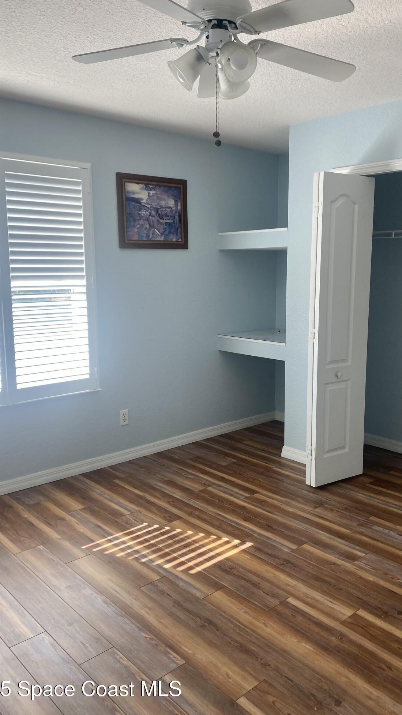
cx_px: 223
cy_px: 356
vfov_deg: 66.1
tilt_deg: -7.4
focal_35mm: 29
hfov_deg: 40.1
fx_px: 550
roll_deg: +2.0
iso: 80
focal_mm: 4.25
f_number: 1.8
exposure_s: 1/121
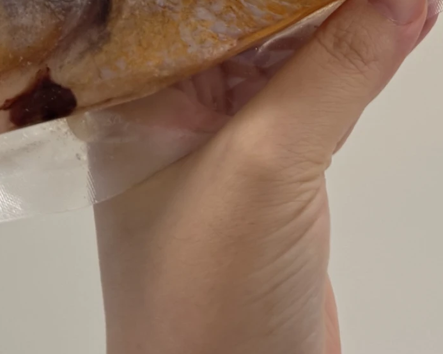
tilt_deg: +4.6
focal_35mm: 96
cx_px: 340
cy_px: -389
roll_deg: +4.9
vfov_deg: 13.4
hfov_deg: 19.8
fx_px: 1258
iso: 125
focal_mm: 6.76
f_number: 1.78
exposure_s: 1/60
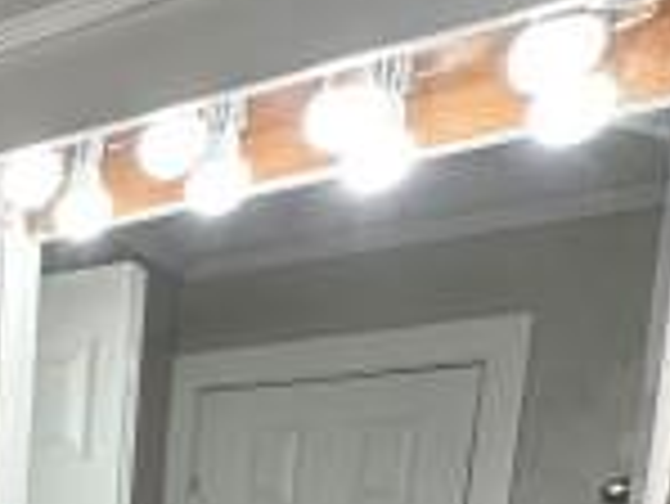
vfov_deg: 20.3
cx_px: -391
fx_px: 1162
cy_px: 792
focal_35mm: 60
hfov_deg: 23.8
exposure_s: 1/120
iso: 64
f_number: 2.2
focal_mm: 2.22
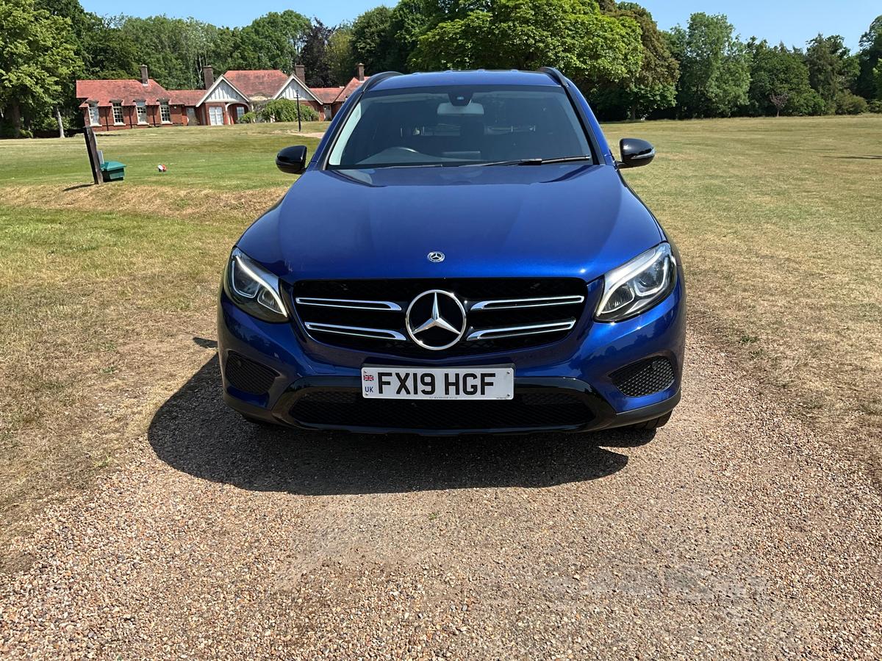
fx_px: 739
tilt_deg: -14.3
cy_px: 330
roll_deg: +2.1
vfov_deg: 48.2
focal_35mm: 29
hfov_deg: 61.7
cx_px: 441
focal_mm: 3
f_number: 1.8
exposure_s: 1/1250
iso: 25
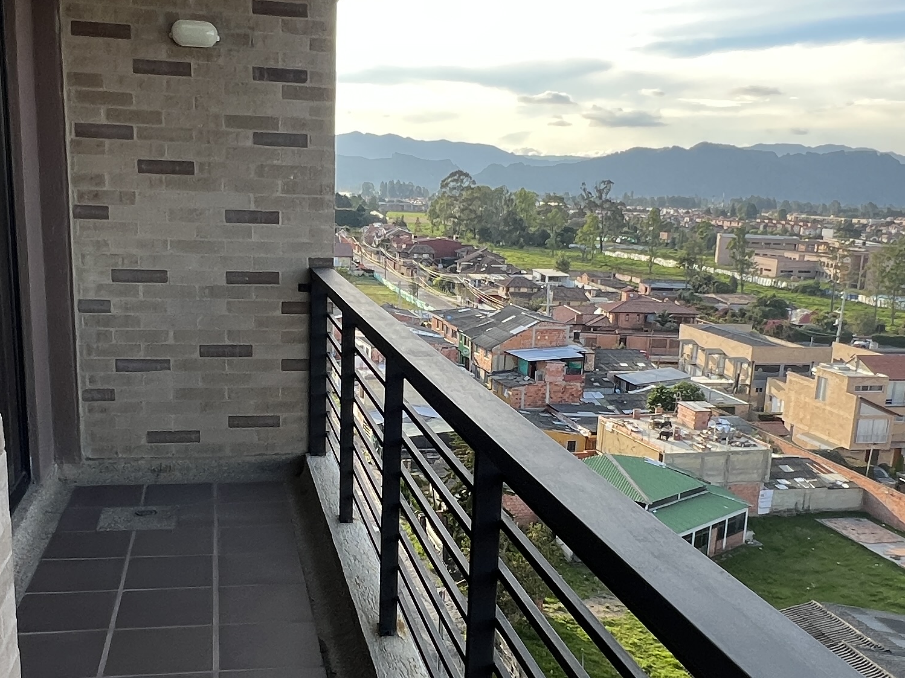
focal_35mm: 35
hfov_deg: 52.6
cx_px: 422
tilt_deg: -10.9
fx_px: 915
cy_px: 412
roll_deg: -3.5
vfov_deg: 40.5
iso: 32
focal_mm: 1.57
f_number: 1.8
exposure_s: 1/272
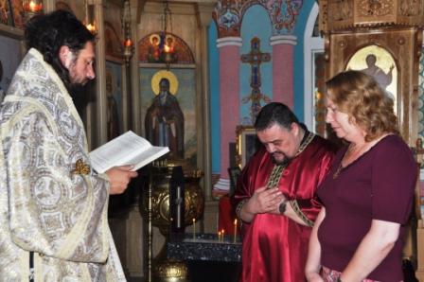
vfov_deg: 25.7
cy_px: 141
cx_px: 212
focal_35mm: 52
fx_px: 618
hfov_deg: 37.9
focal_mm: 35
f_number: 4.2
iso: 200
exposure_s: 1/200
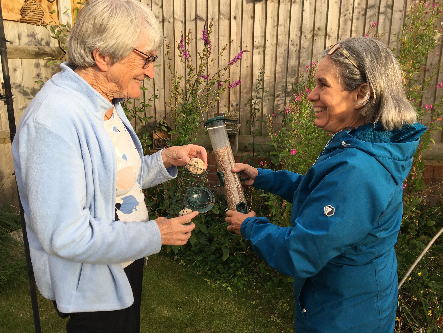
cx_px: 222
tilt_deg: -14.2
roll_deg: -0.1
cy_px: 166
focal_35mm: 29
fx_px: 371
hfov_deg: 61.7
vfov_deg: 48.2
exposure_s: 1/298
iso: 25
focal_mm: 4.15
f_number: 2.2
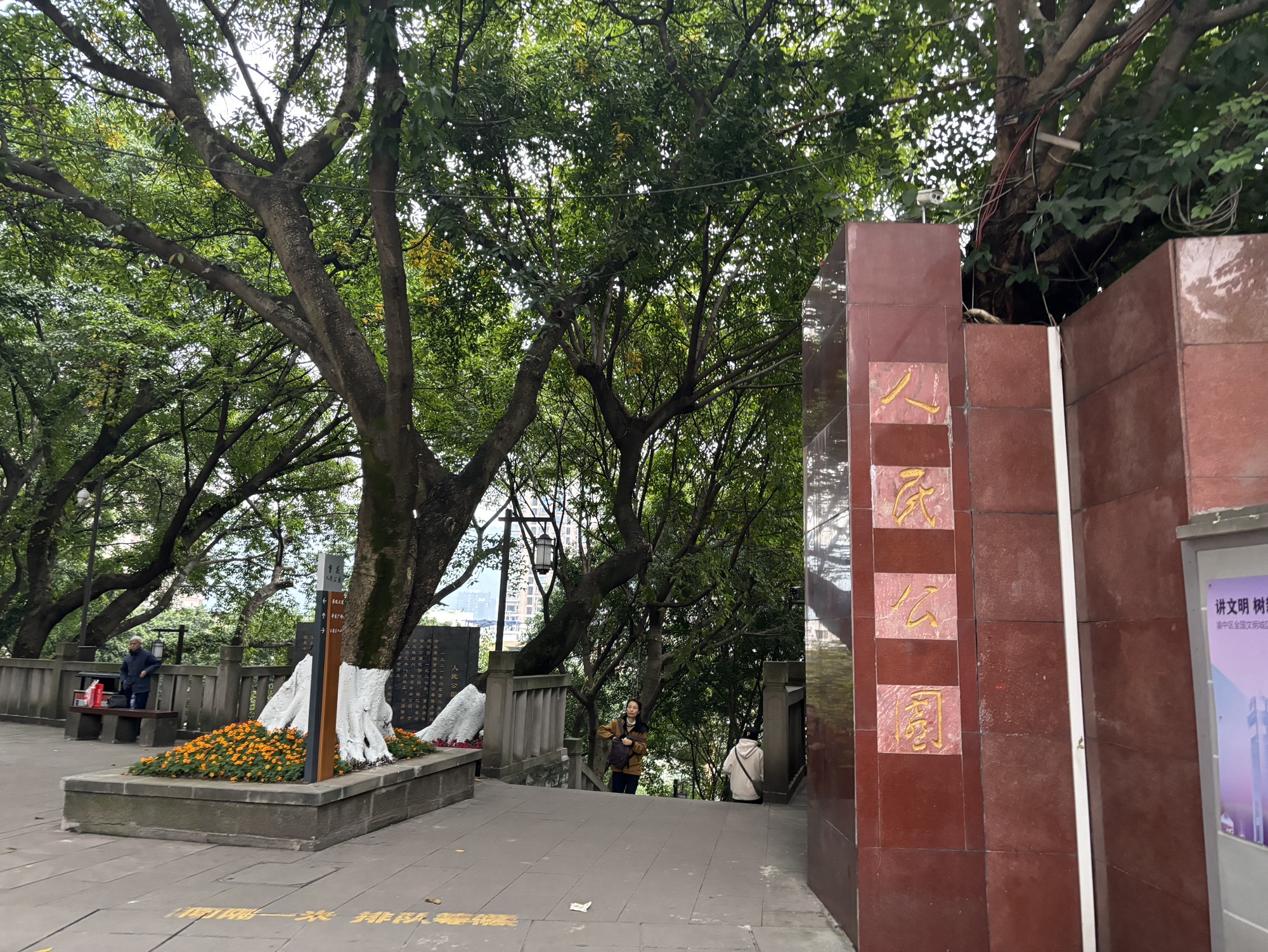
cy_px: 476
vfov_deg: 53.1
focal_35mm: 26
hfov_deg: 67.3
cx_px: 634
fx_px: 953
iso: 320
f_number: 1.6
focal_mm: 5.96
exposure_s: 1/60
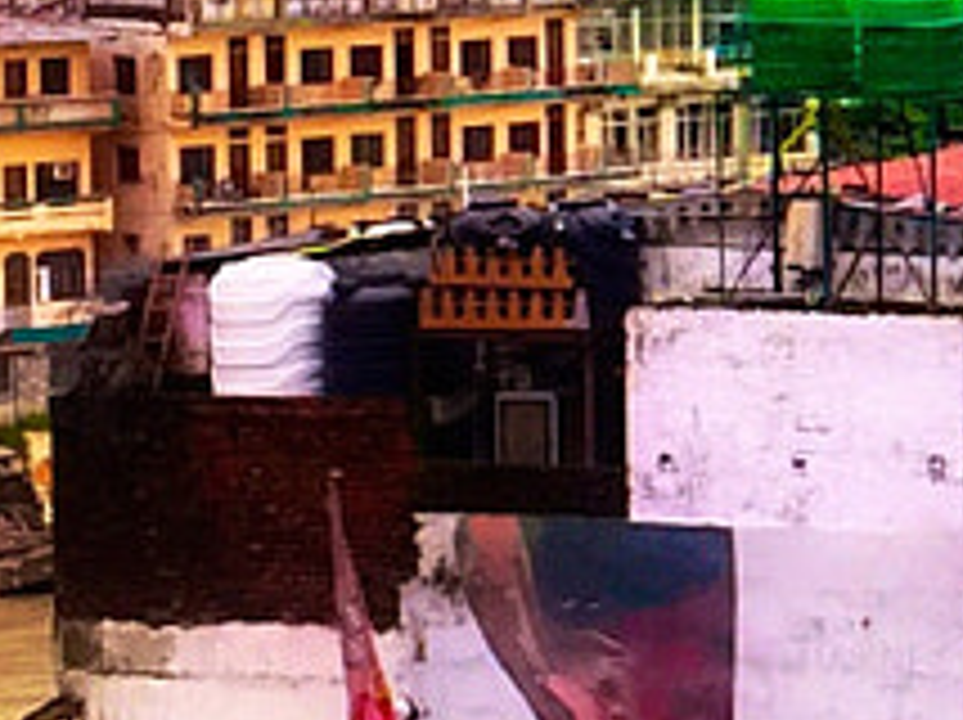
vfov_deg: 6.8
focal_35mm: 217
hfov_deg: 8.5
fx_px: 6030
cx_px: 2110
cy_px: 40
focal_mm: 4.15
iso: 32
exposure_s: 1/314
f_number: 2.2
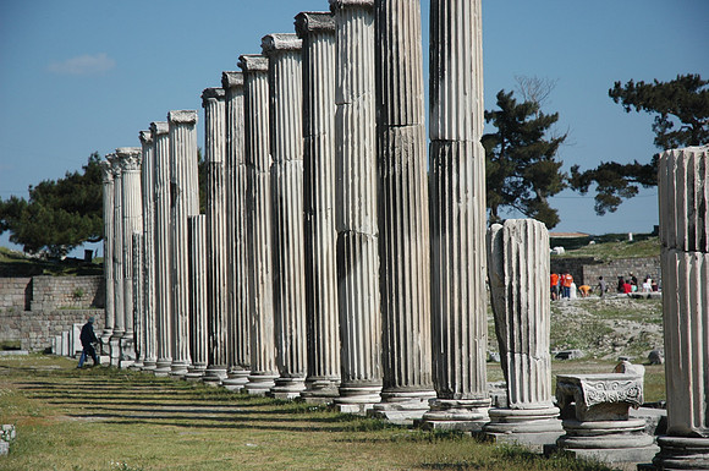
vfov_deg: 13.0
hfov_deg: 19.5
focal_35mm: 105
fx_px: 2065
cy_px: 236
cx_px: 354
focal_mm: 70
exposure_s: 1/1600
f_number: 5
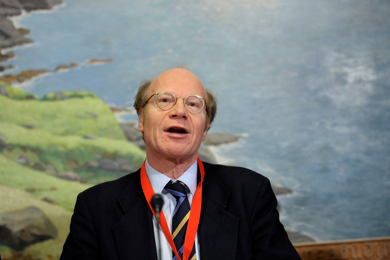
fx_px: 996
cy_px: 130
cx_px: 195
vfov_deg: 14.8
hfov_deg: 22.2
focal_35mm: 92
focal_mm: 92
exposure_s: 1/200
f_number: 2.8
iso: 2000
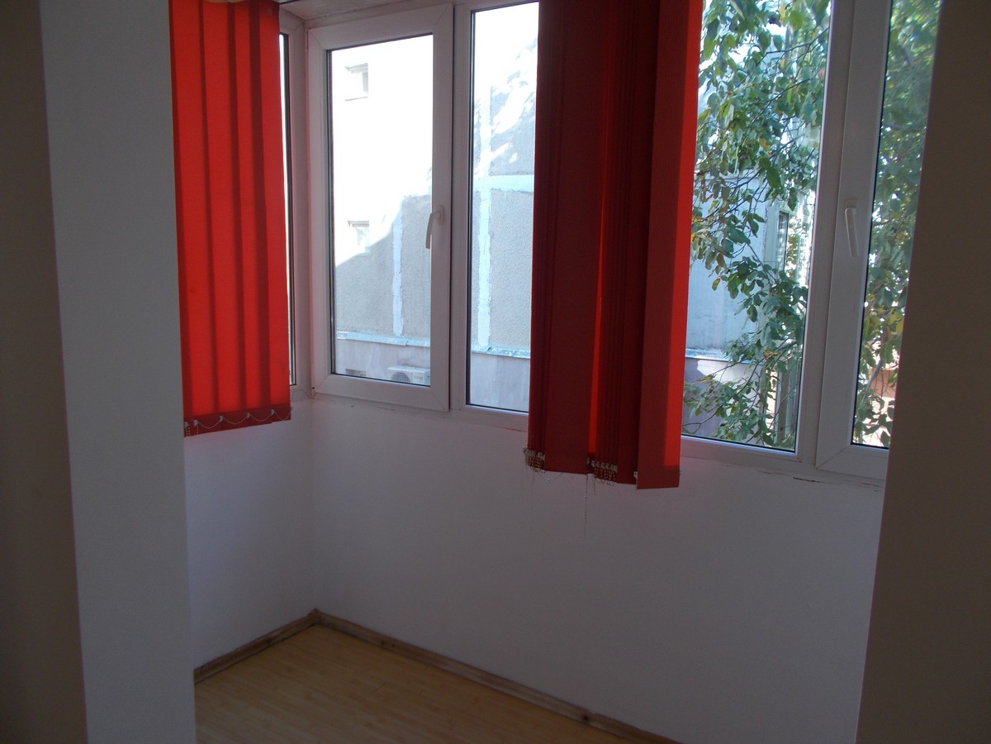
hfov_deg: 67.3
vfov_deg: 53.1
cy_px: 372
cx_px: 496
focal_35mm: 26
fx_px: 744
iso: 80
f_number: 3.2
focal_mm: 4.6
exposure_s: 1/60
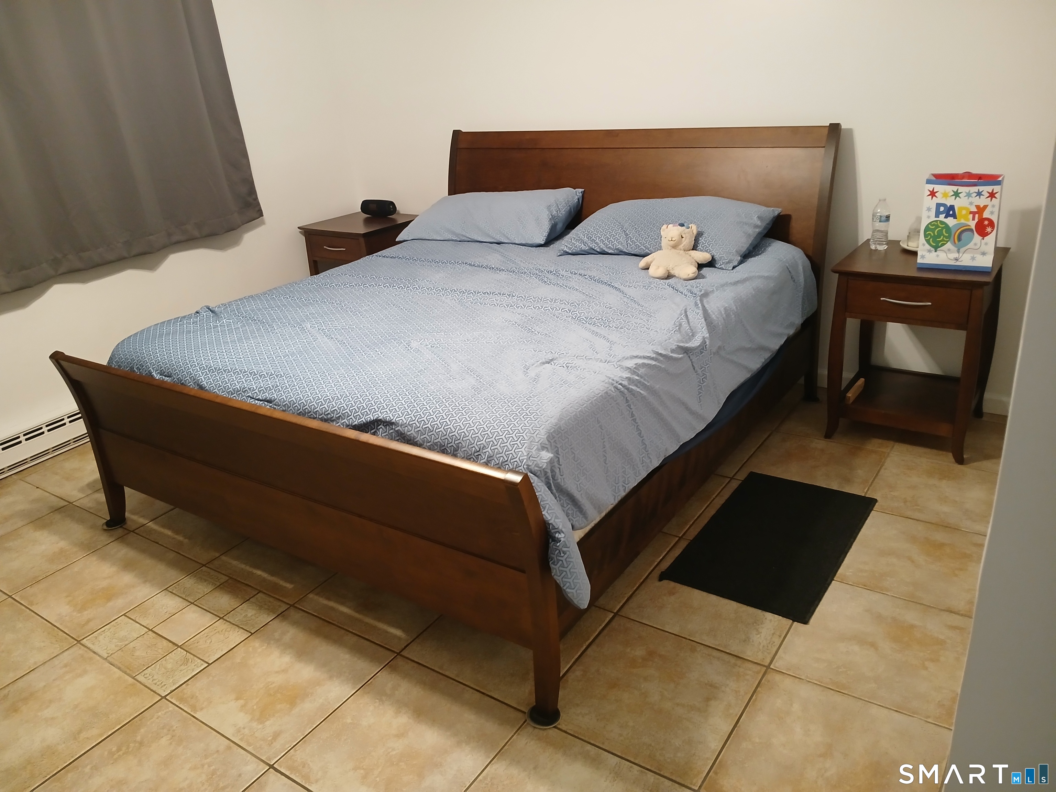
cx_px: 528
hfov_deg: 67.3
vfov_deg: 53.1
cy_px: 396
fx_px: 793
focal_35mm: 26
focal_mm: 3.98
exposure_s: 1/40
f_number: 1.8
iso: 250
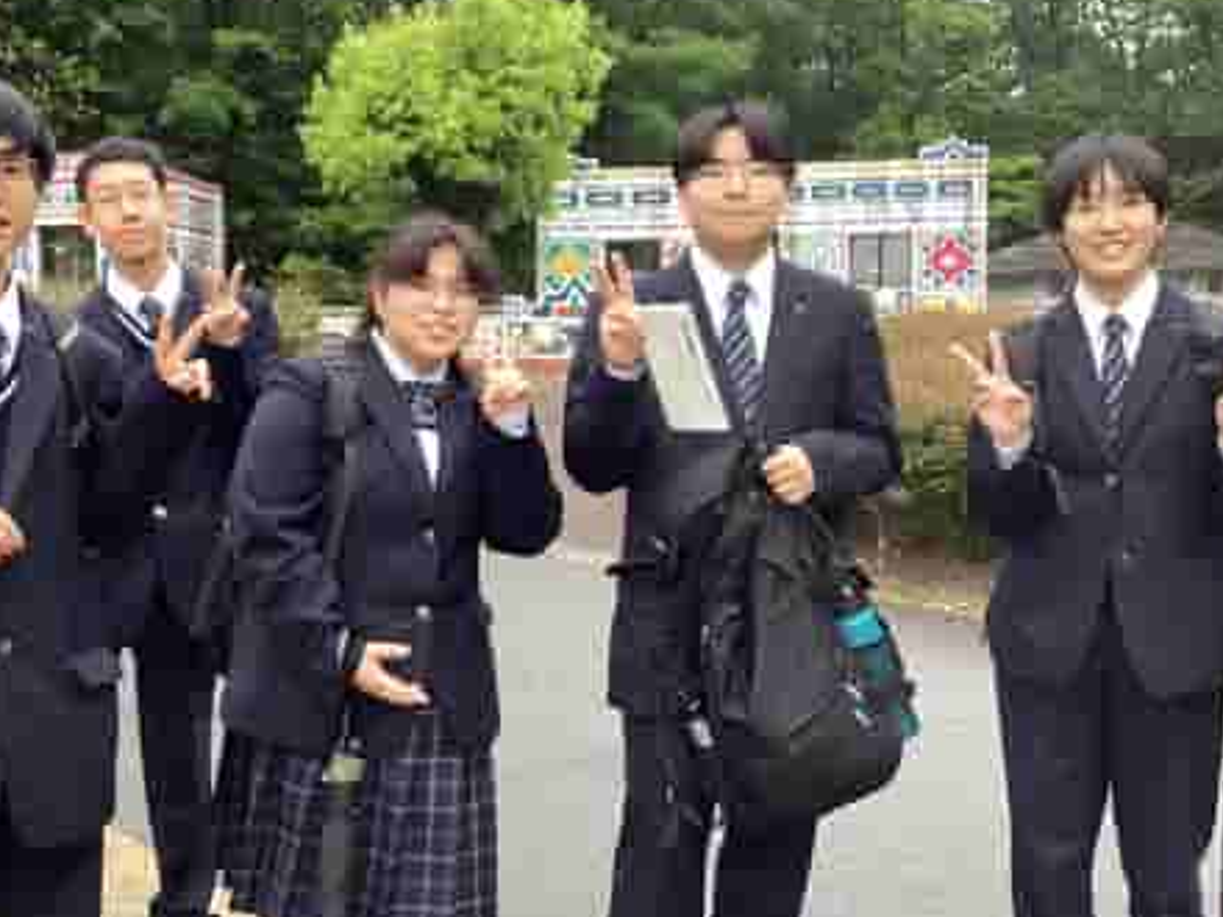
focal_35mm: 46
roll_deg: +1.2
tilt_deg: -1.6
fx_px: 1625
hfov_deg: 41.2
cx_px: 563
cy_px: 417
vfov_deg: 31.5
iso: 100
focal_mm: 3.3
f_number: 2.4
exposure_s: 1/60
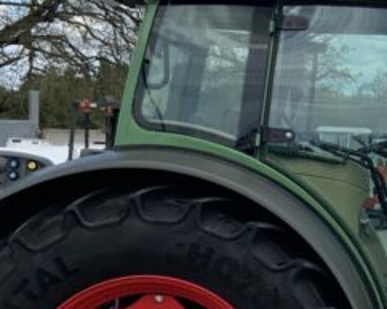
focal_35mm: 120
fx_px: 1373
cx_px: 603
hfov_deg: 14.8
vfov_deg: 12.8
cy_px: 170
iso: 16
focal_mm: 3
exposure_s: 1/1377
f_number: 1.8
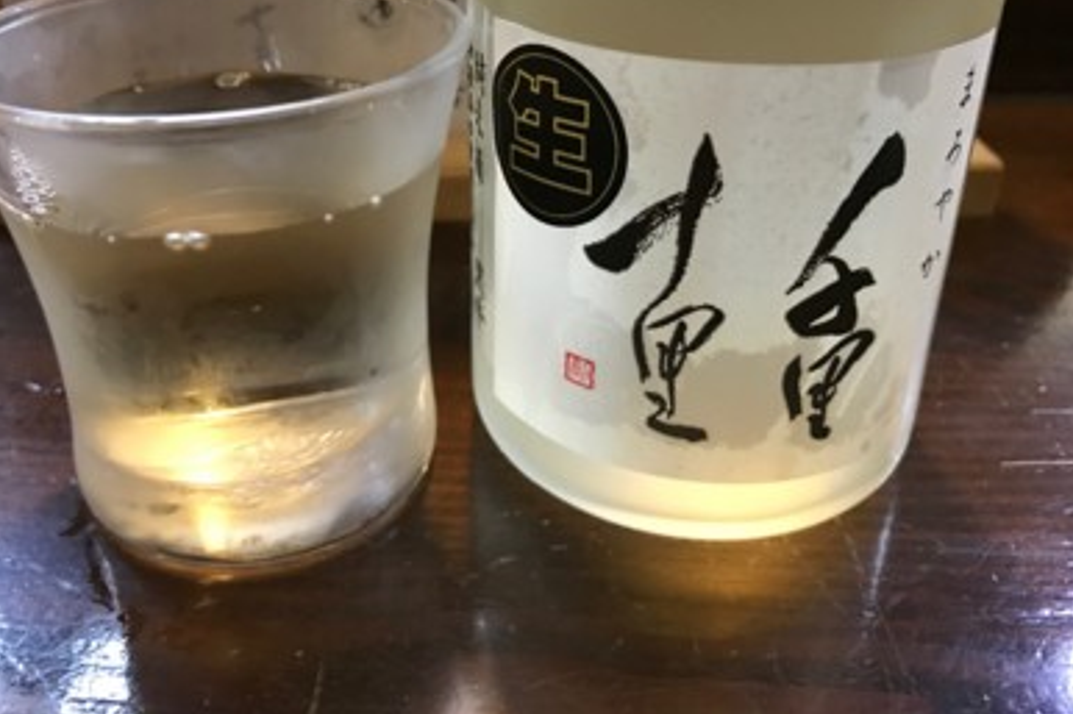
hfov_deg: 55.7
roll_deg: +0.6
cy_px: 253
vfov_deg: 38.5
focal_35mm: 34
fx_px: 1013
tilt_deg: -28.8
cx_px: 481
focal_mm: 3.99
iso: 100
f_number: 1.8
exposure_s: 1/11
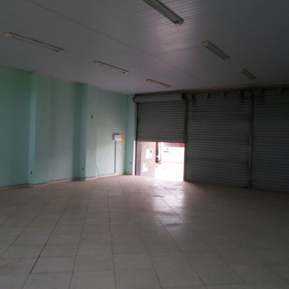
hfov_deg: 54.0
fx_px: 283
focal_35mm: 30
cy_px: 143
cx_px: 153
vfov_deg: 54.0
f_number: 2.5
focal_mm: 4.5
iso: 80
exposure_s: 1/60
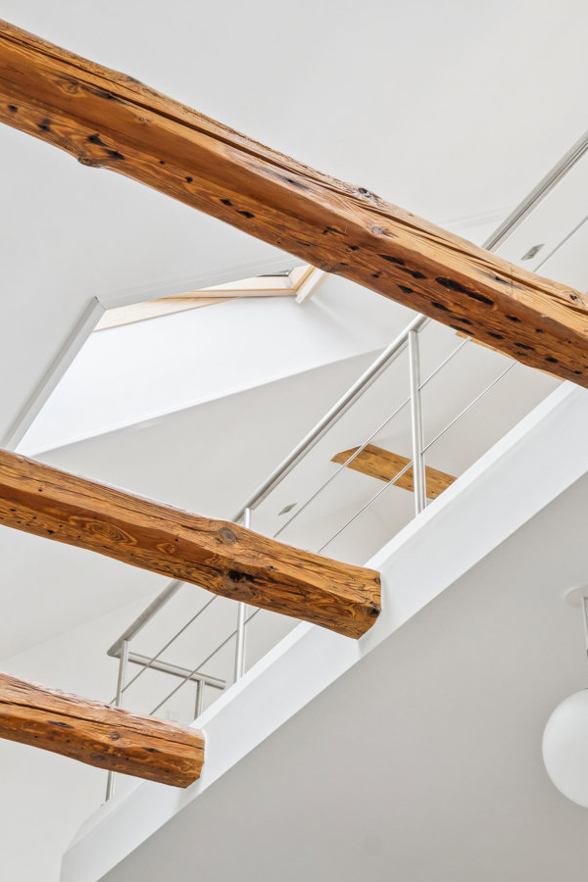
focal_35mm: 52
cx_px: 352
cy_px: 420
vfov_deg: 38.2
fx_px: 1274
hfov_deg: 25.9
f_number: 8
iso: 200
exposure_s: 1/8
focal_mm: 26
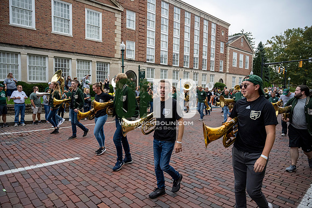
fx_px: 208
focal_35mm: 24
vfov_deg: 53.2
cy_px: 104
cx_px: 156
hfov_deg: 73.7
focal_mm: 24
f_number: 4
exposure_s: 1/1600
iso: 1000
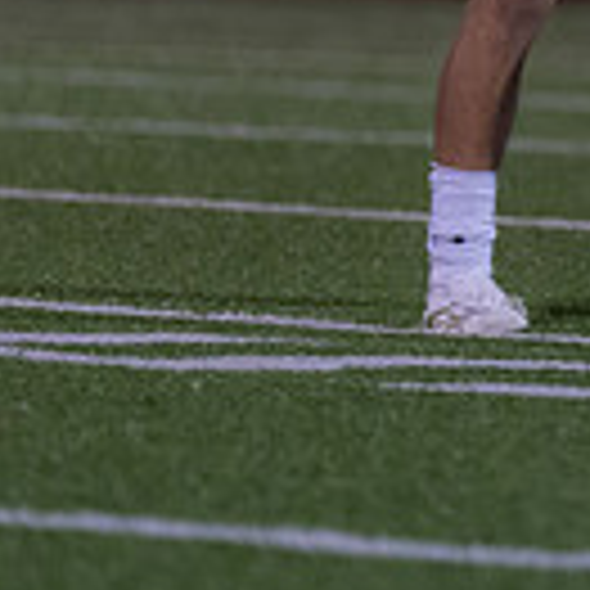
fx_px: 16468
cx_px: 1110
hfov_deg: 2.0
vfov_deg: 2.1
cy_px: -276
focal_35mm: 854
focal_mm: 157
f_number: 2.8
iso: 2500
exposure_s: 1/1000
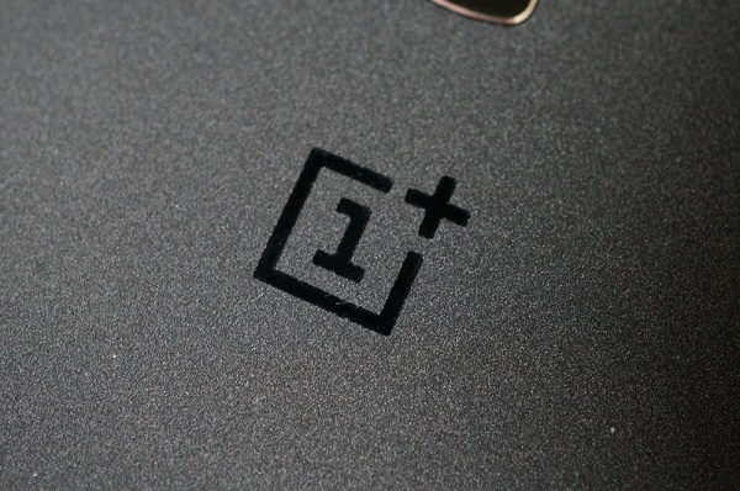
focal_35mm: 45
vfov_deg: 29.8
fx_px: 924
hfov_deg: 43.7
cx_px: 370
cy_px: 246
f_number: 5.6
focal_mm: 30
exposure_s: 1/60
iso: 3200
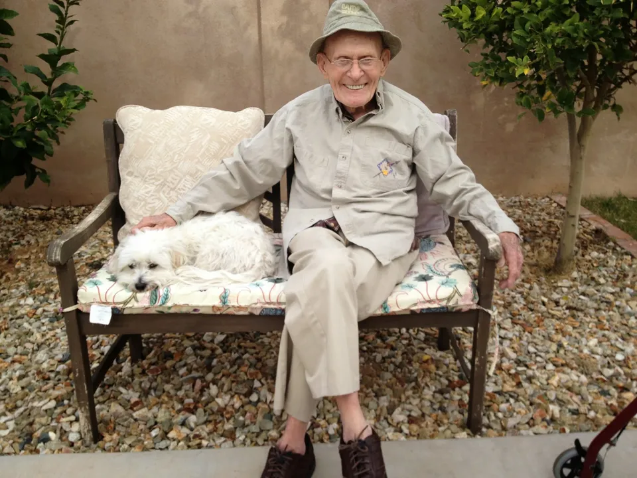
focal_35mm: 35
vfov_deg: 40.7
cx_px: 318
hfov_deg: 52.6
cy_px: 239
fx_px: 644
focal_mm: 4.3
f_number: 2.4
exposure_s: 1/789
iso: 50
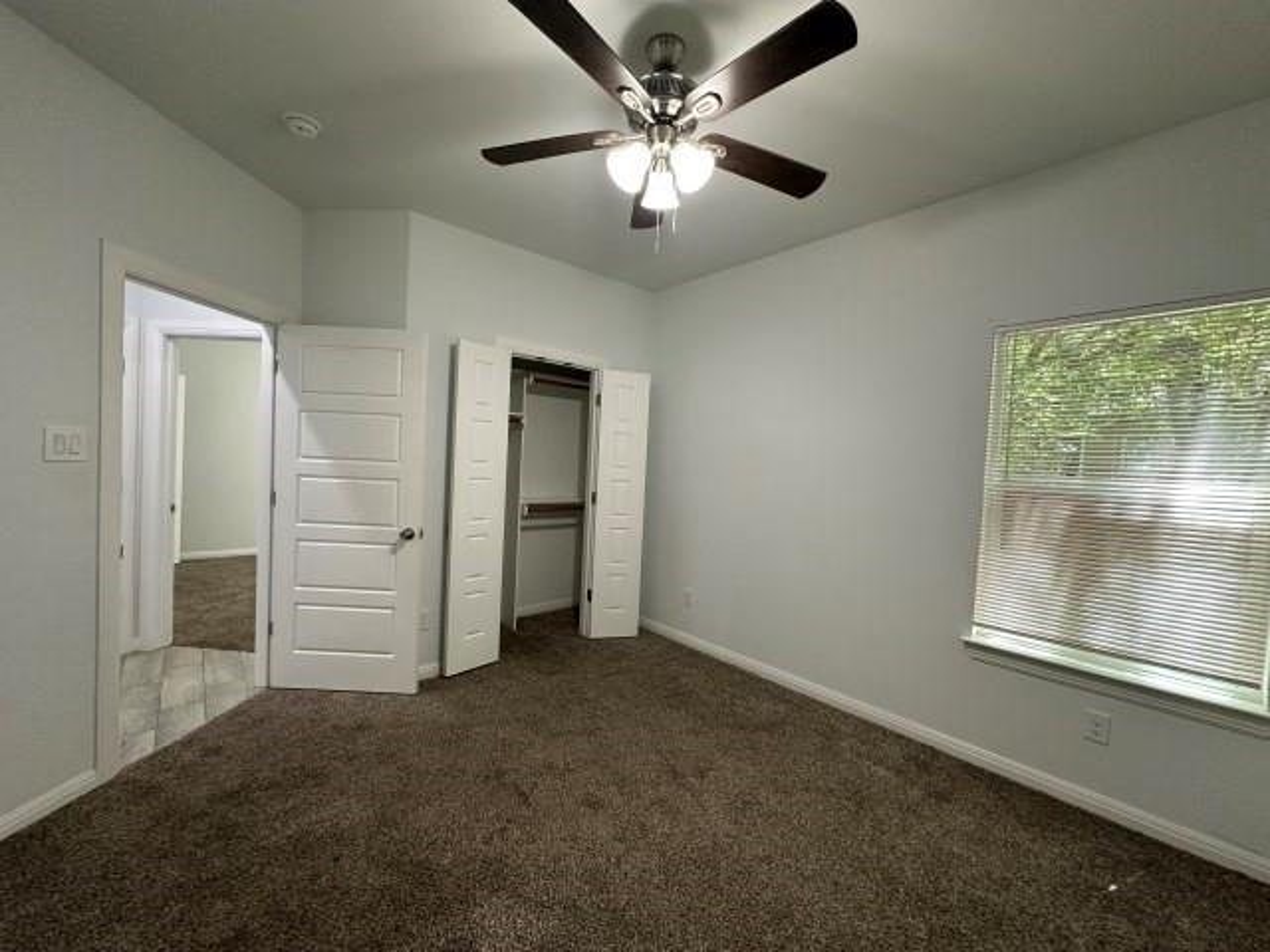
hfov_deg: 102.1
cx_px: 635
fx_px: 514
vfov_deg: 85.7
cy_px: 476
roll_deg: -2.9
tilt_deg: -2.7
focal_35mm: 14
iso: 200
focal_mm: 2.22
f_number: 2.2
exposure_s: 1/60
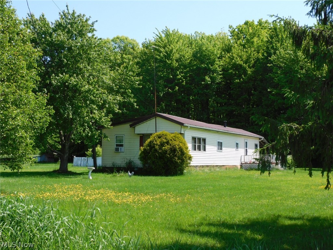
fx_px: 481
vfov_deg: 29.1
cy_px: 125
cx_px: 166
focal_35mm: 50
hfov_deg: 38.2
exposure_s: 1/640
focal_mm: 9
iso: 125
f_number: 4
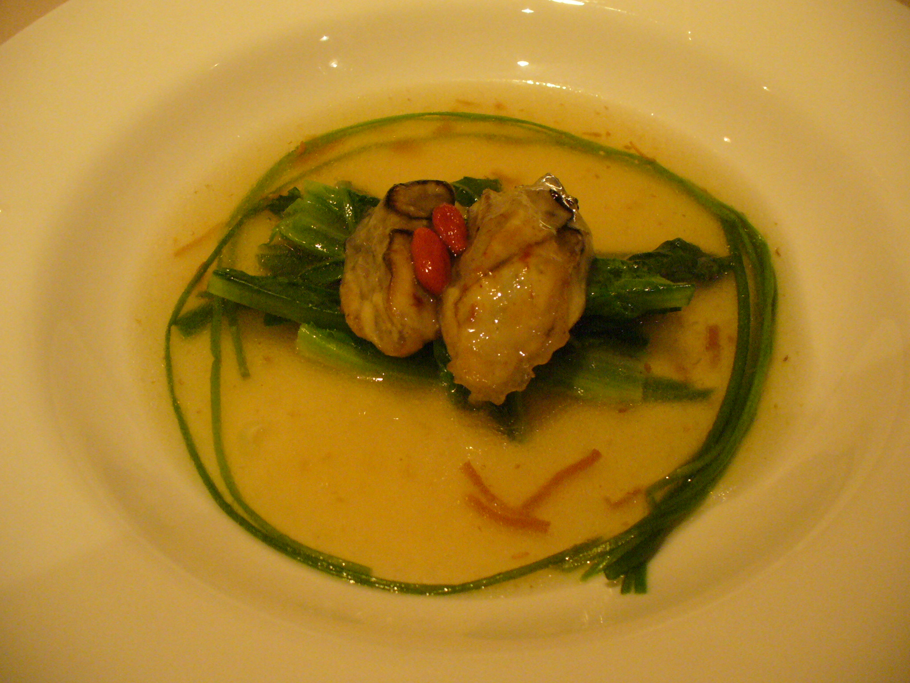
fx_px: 973
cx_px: 455
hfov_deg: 50.1
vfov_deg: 38.7
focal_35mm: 37
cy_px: 342
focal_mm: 6.1
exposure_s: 1/50
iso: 400
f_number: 2.8
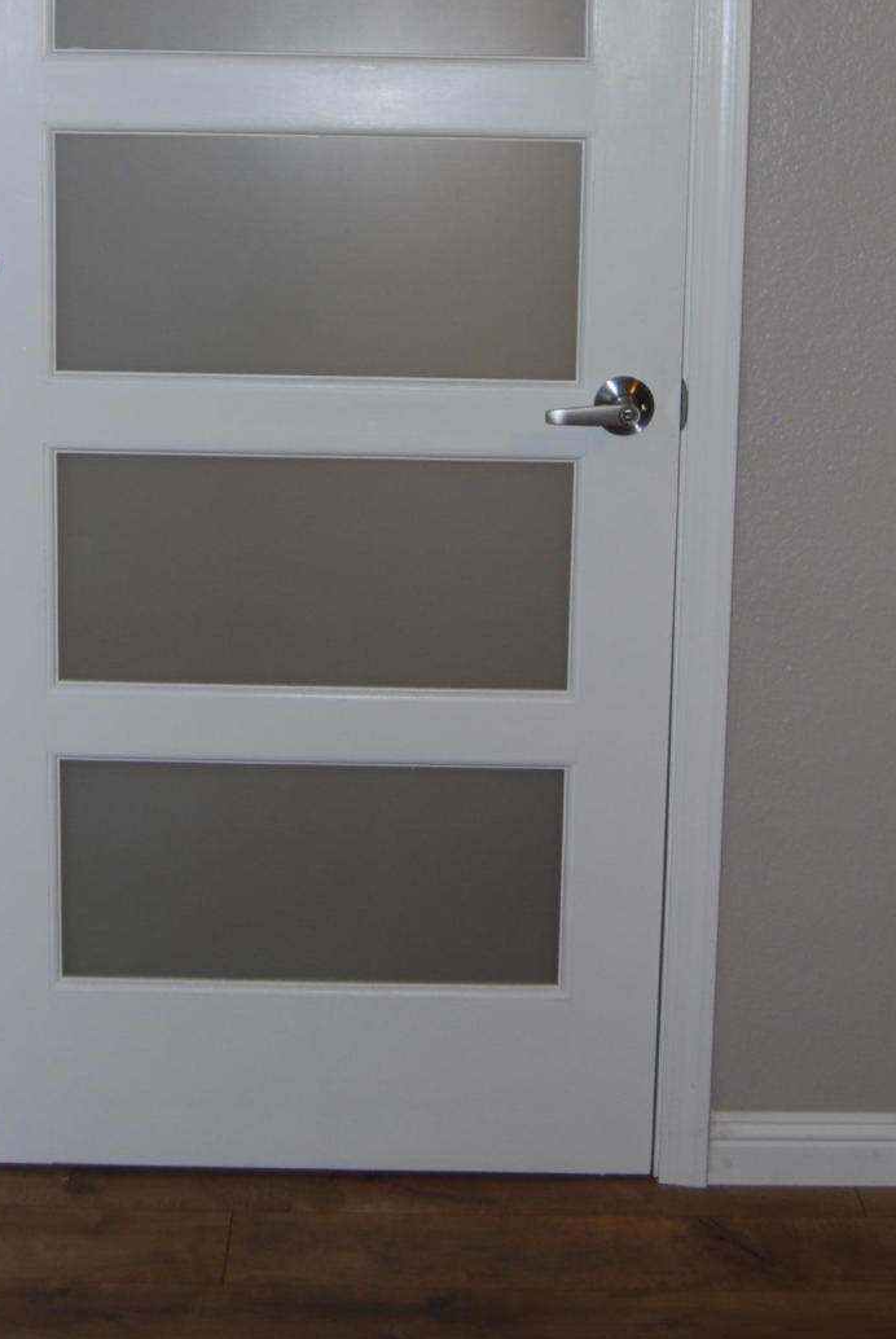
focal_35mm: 58
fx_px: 2159
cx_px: 374
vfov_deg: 33.8
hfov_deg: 23.4
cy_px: 337
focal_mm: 20
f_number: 3.8
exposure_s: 1/60
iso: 200
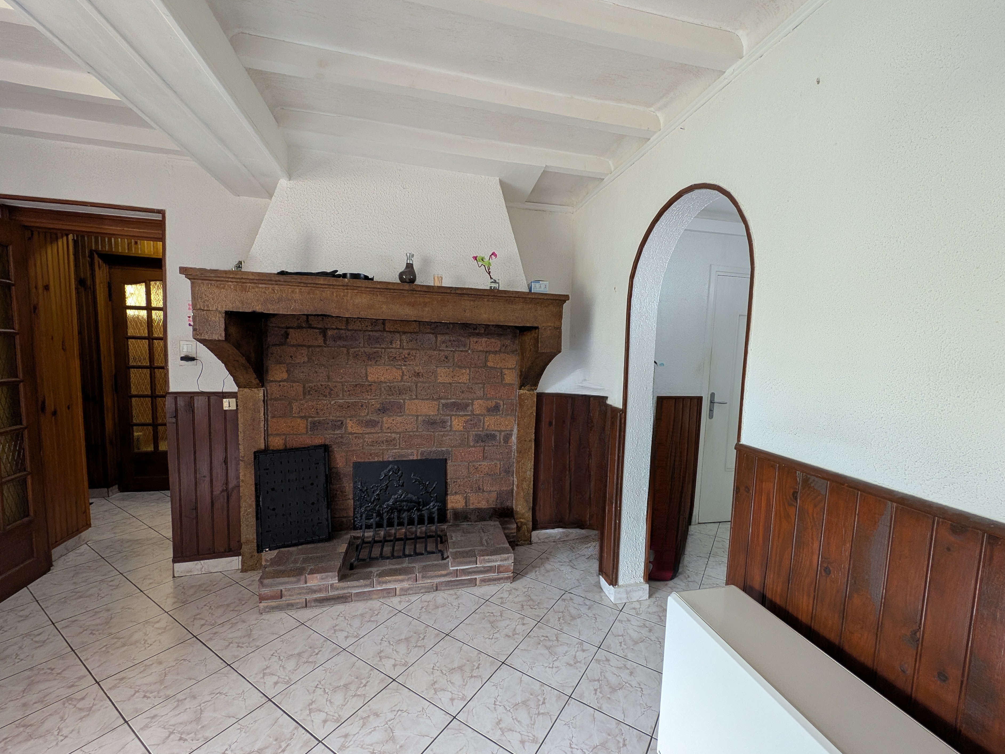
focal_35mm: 13
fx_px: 377
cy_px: 391
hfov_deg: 106.1
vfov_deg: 89.9
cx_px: 531
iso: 314
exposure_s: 1/23.8
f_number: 1.95
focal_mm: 2.23
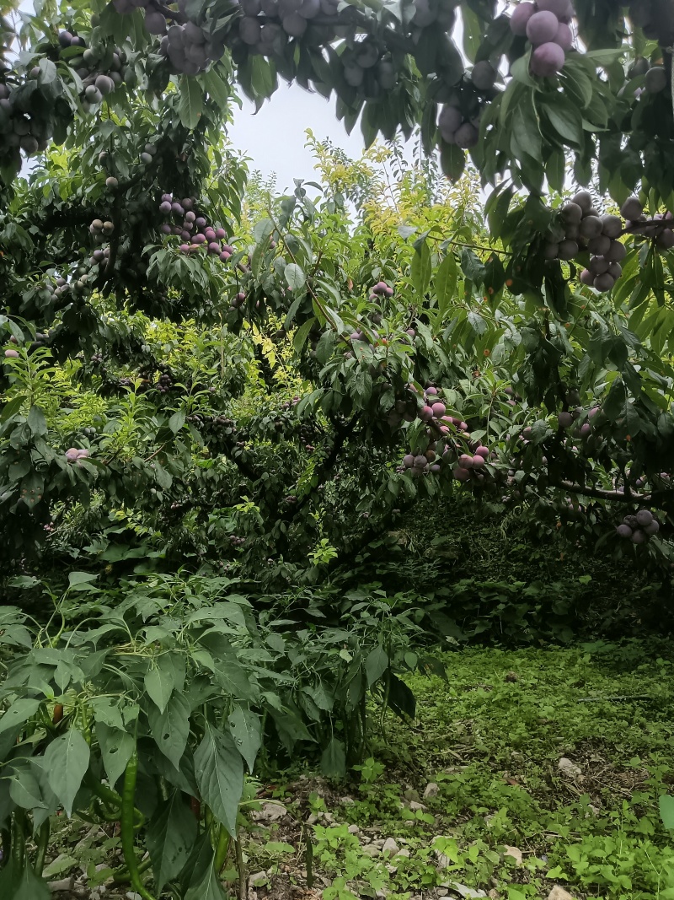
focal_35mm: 27
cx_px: 337
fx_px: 701
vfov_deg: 65.3
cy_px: 450
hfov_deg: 51.3
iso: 837
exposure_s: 1/900
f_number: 1.8
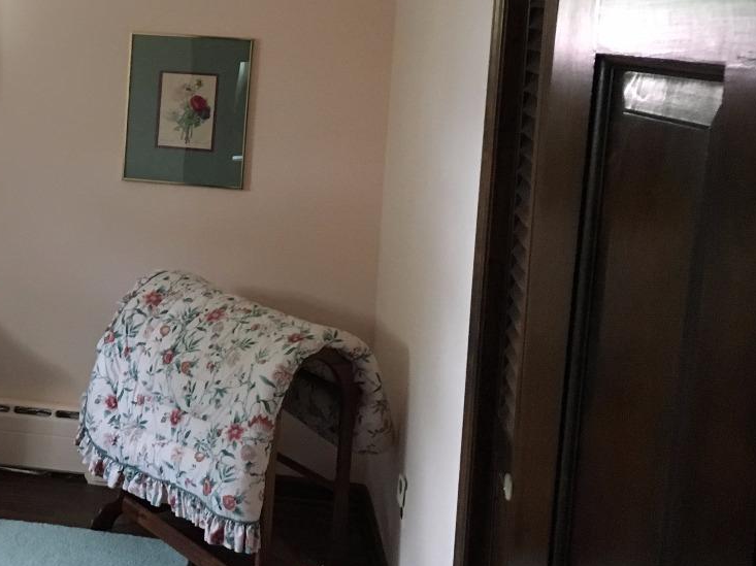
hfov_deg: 31.5
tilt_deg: -6.6
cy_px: 144
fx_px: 1244
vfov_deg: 25.3
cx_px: 20
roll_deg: -2.1
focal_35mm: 57
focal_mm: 4.15
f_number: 2.2
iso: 200
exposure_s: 1/30
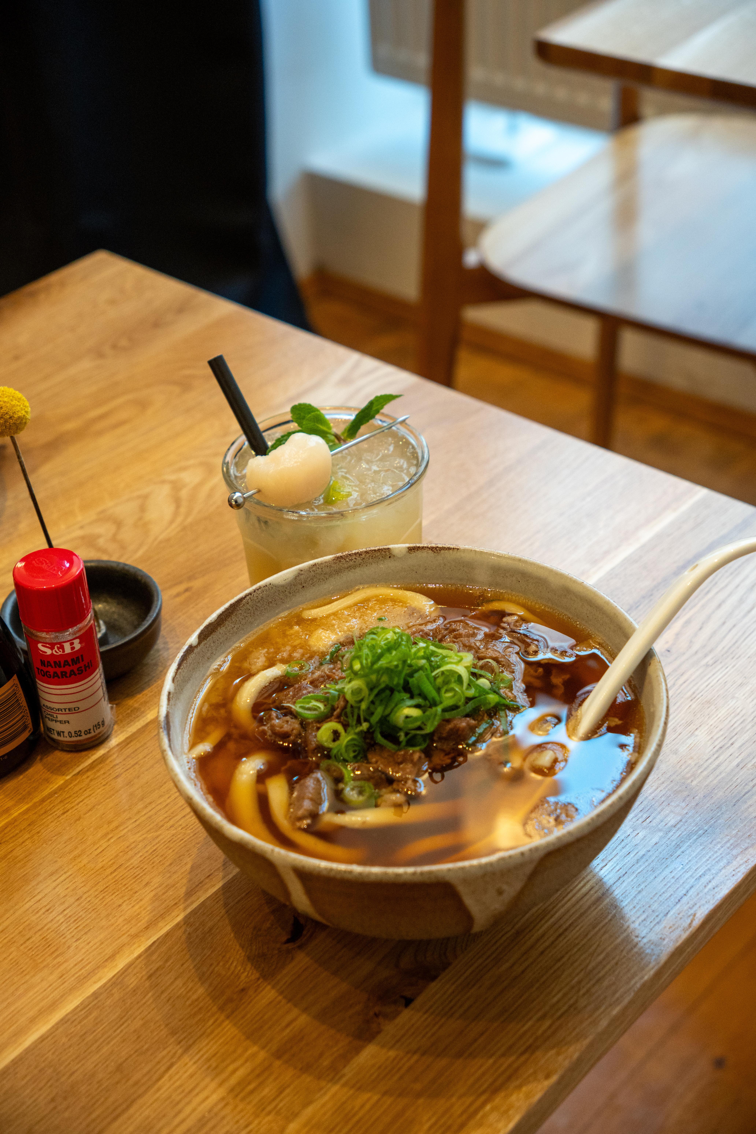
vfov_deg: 35.7
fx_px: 1762
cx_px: 378
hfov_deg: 24.2
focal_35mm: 56
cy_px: 567
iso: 1000
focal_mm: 37.3
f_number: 4
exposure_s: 1/160
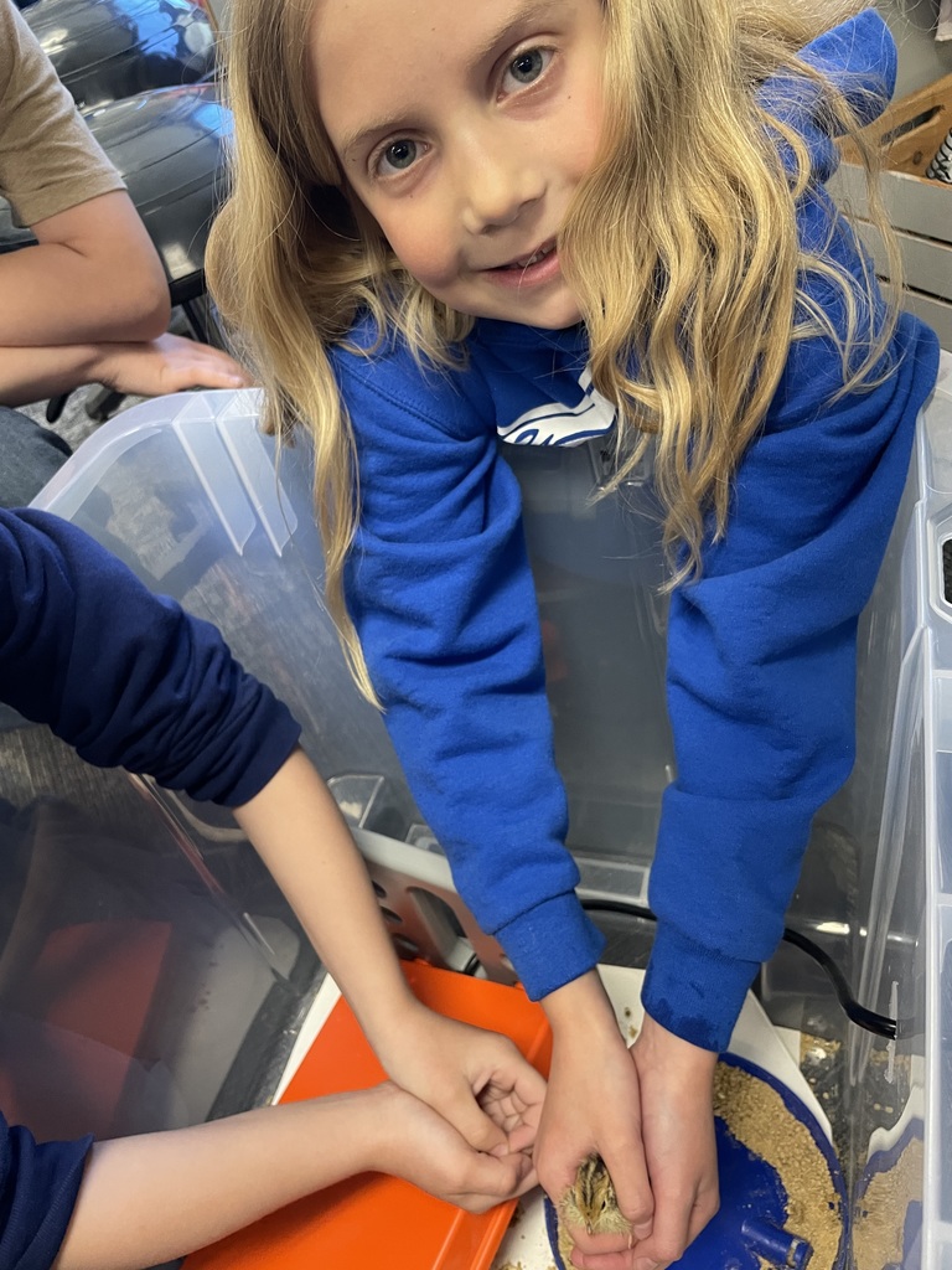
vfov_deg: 67.3
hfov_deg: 53.1
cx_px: 476
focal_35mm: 26
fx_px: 953
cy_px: 635
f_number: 1.6
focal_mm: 4.2
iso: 250
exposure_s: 1/60
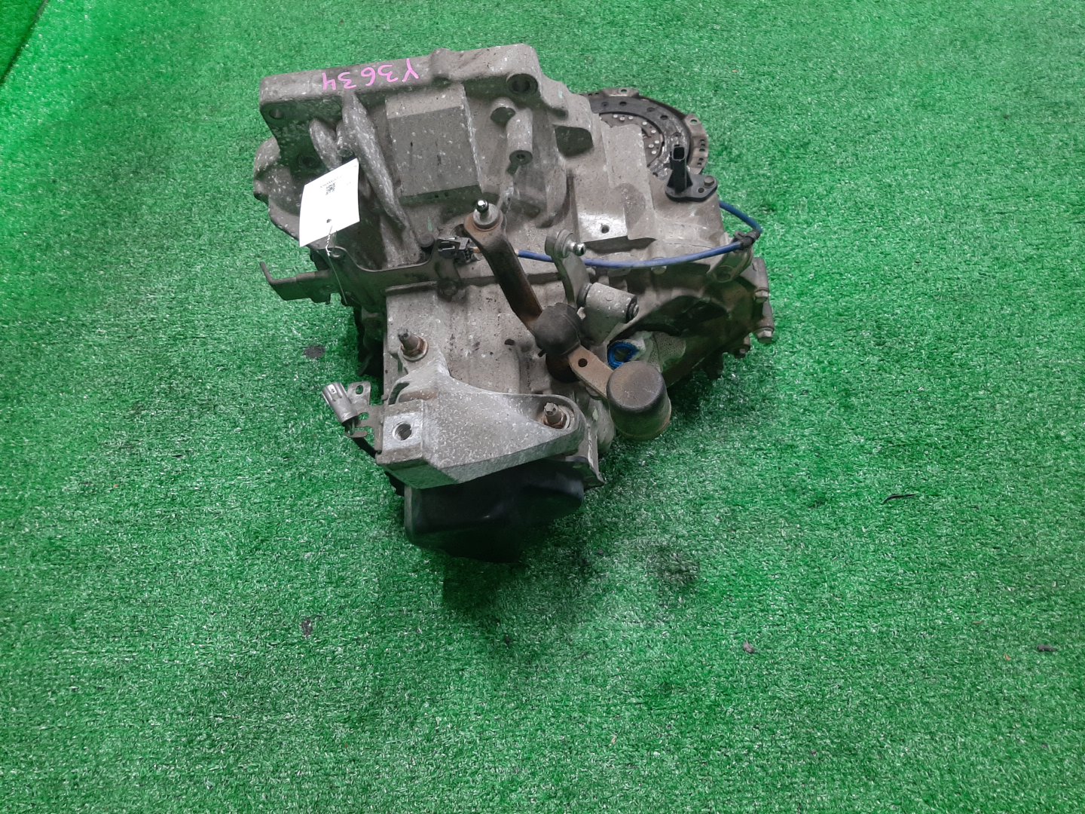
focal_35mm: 26
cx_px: 542
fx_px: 815
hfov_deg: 67.3
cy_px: 407
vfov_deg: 53.1
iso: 133
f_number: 1.7
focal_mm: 3.93
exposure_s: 1/50
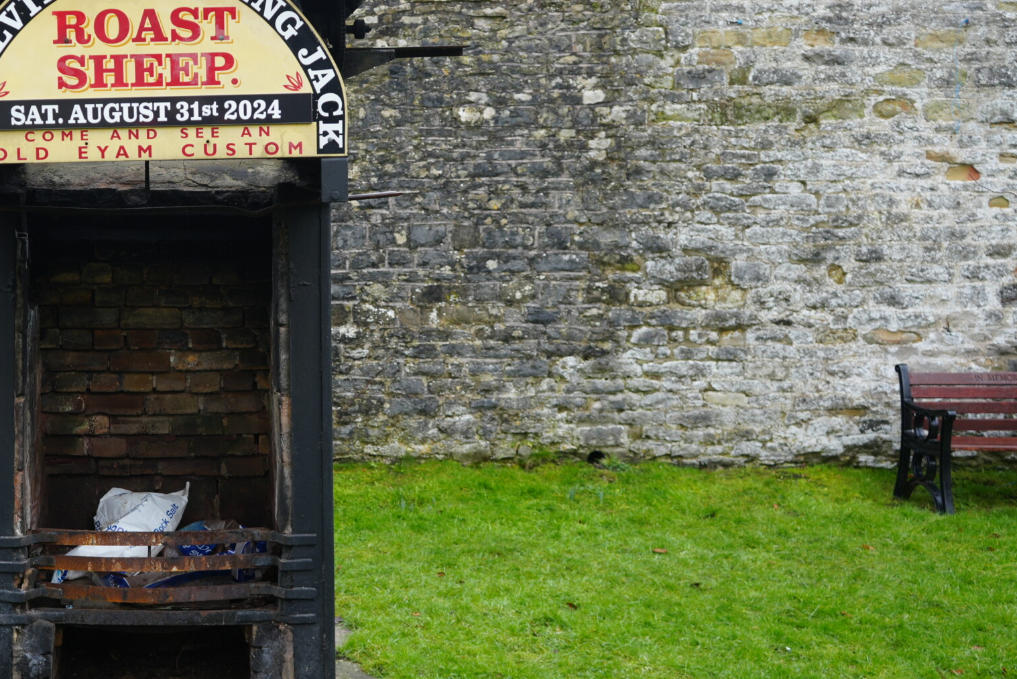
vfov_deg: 25.1
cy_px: 297
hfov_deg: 35.4
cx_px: 168
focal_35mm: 54
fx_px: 1526
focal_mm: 32
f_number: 4
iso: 160
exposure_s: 1/60
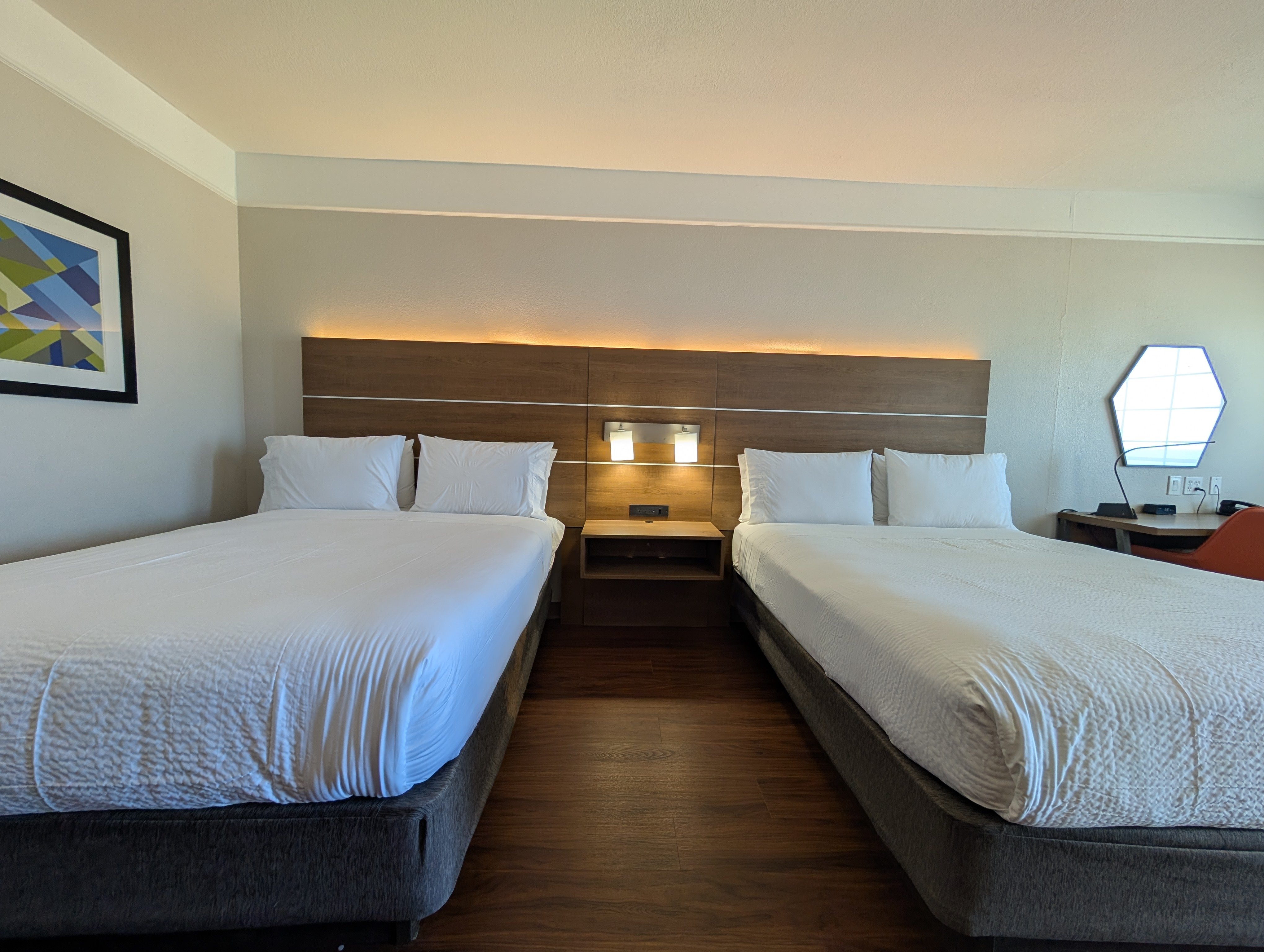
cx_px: 632
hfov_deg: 110.5
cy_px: 476
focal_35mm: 12
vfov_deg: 94.6
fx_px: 439
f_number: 1.7
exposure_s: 1/120
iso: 66
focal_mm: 2.02
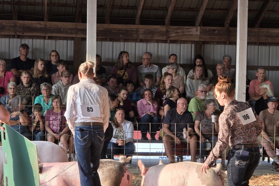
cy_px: 120
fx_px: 1147
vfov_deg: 9.3
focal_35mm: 148
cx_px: 158
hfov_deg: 13.9
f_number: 3.4
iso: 80
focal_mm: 18.6
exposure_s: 1/120
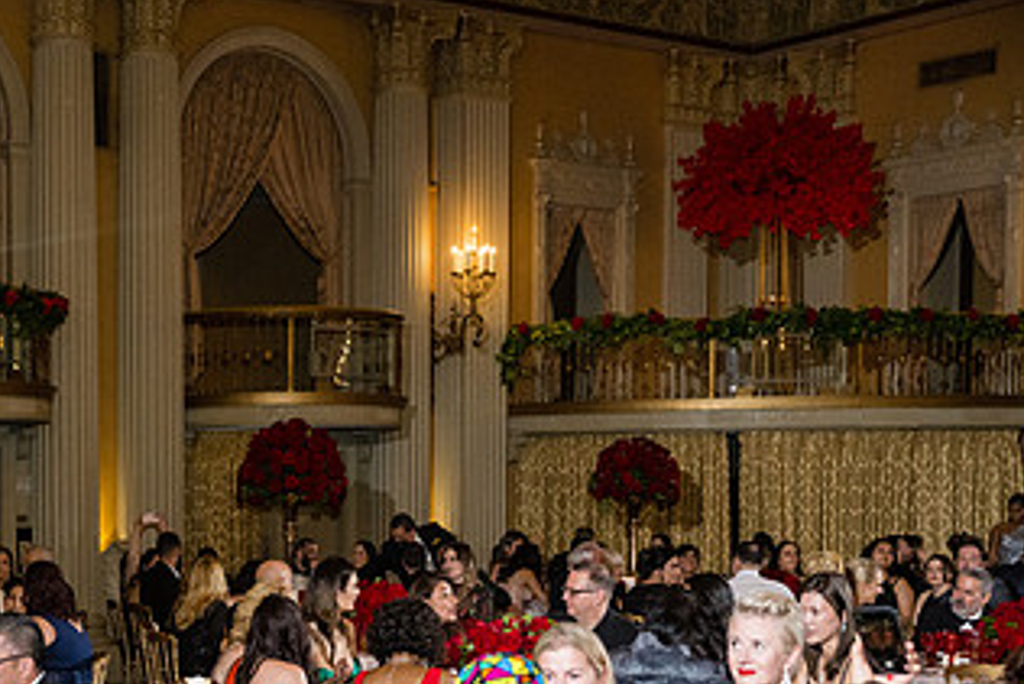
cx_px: 100
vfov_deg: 20.2
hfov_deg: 29.2
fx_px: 1878
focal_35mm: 66
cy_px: 611
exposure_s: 1/200
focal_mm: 36
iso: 2500
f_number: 3.2
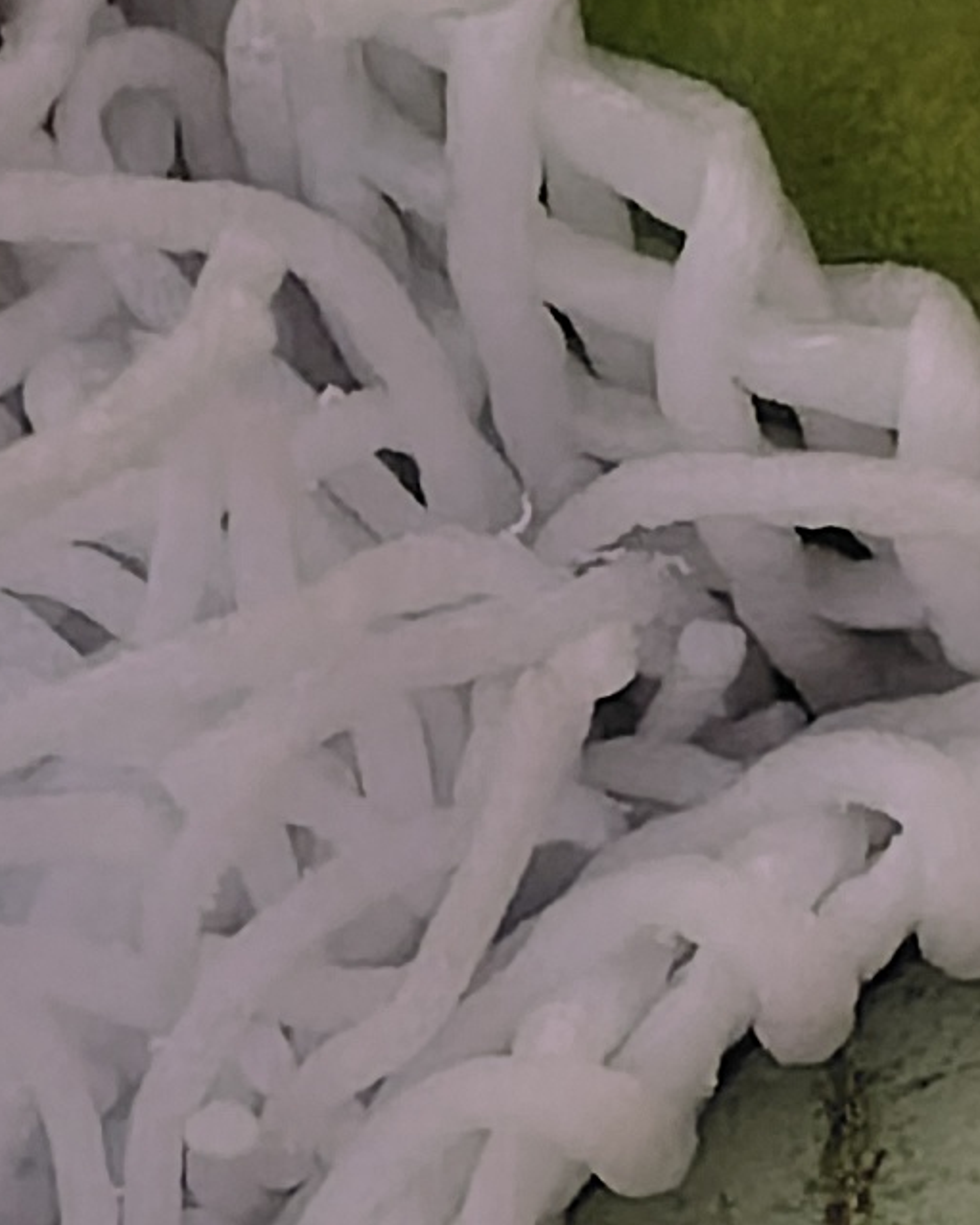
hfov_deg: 10.7
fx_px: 5222
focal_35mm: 144
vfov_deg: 13.4
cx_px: 113
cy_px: 797
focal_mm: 5.6
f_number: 1.9
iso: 1368
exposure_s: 1/40
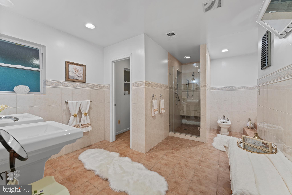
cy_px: 98
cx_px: 146
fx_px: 114
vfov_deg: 81.2
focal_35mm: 14
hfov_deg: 104.3
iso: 100
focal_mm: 14
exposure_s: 1/2.5
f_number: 8
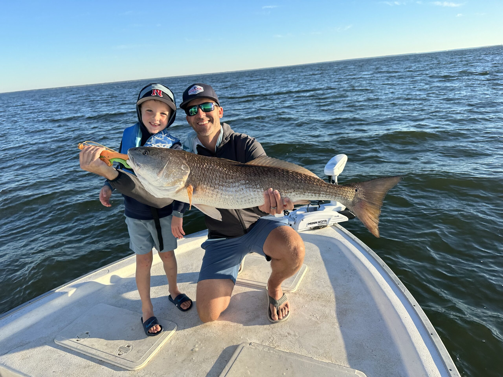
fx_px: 349
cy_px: 188
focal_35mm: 24
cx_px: 252
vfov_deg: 56.8
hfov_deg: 71.6
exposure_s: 1/2155
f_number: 1.78
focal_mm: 6.86
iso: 80
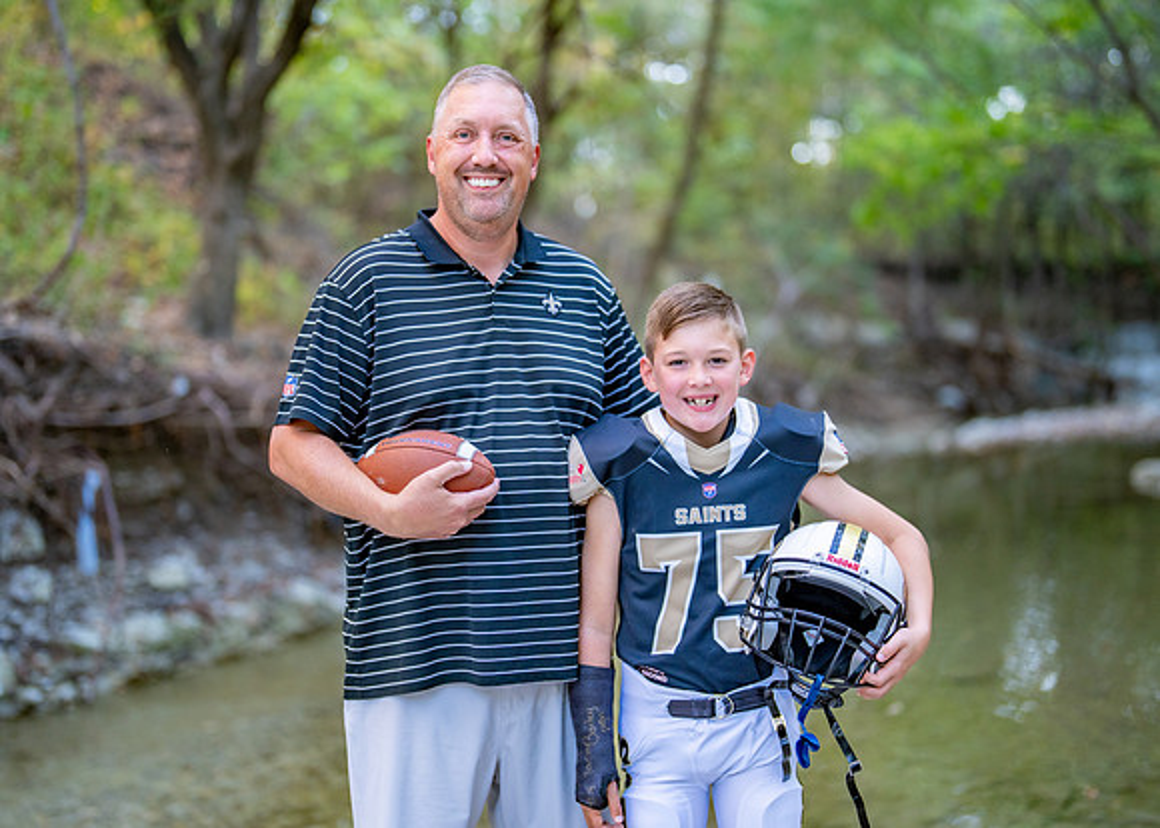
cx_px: 560
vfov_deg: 25.0
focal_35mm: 57
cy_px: 410
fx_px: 1865
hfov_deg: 34.5
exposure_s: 1/500
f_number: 1.2
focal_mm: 50
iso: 500
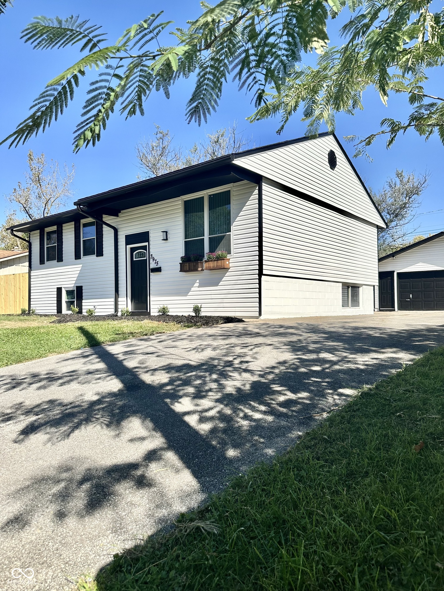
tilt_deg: +2.1
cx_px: 222
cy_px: 296
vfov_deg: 71.6
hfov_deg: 56.8
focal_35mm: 24
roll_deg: +0.2
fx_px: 410
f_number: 1.78
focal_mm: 6.86
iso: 80
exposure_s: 1/5263
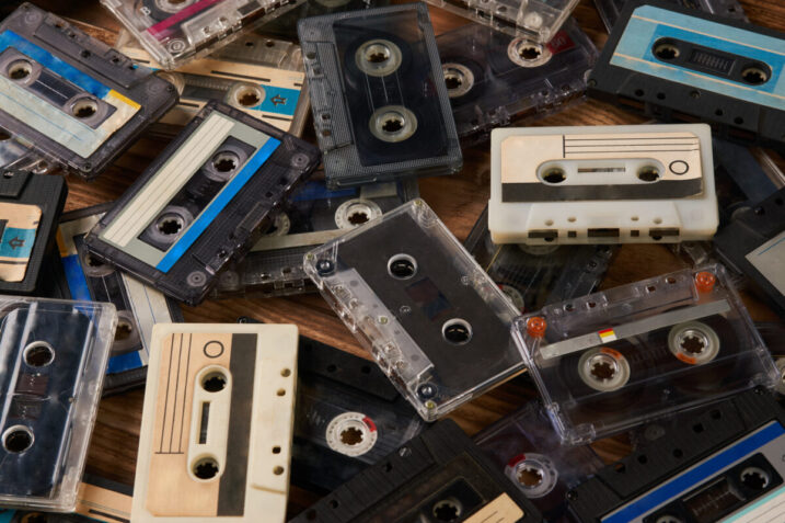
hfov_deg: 18.2
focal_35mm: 112
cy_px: 262
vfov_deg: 12.2
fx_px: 2451
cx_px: 392
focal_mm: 75
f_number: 7.1
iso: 100
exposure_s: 1/125
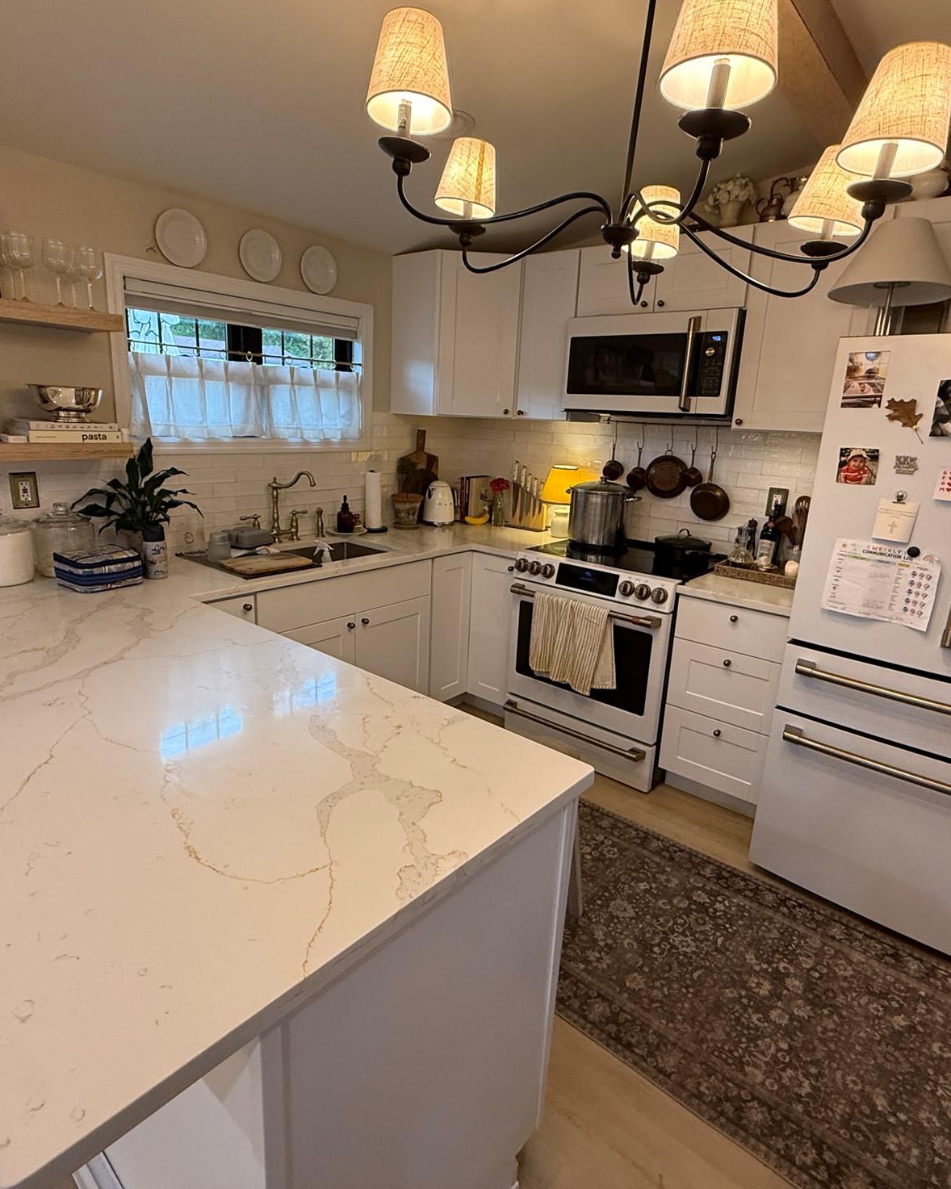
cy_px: 575
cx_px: 475
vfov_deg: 83.3
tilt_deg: -12.8
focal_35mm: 19
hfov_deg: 70.8
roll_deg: -2.3
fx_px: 669
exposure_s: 1/60
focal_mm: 2.22
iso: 250
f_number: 2.2
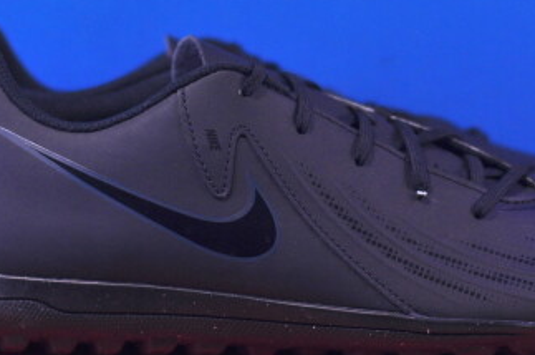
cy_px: 17
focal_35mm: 186
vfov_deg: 7.3
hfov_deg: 11.1
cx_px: 310
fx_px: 2759
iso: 250
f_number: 2.5
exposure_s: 1/320
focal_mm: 50
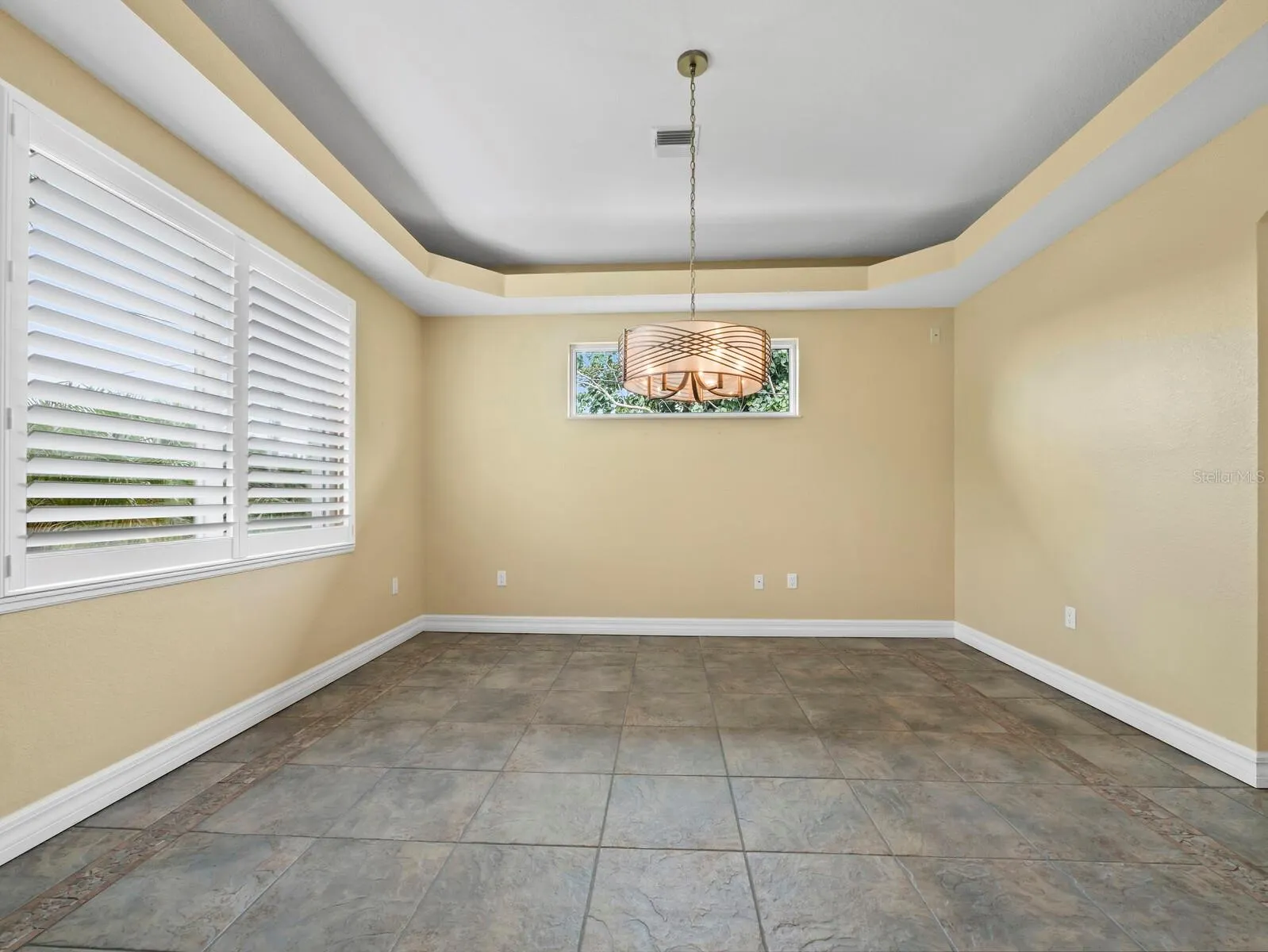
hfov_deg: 102.0
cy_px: 476
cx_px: 634
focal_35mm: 14
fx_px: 513
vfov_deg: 85.7
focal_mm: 7
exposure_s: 1/2.5
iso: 400
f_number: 11
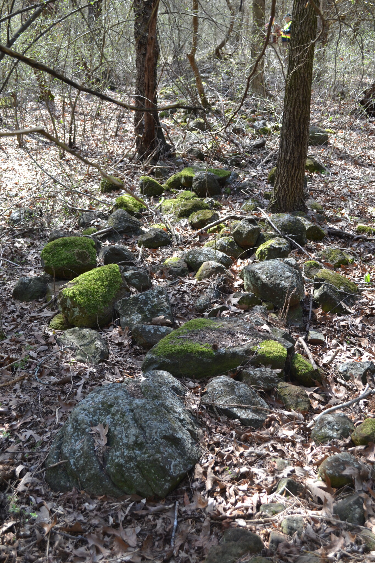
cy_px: 282
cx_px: 188
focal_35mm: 42
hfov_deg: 31.9
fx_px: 656
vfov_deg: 46.4
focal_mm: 28
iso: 280
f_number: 5.6
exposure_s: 1/125
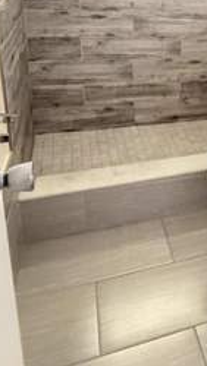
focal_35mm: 39
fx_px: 380
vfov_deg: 48.7
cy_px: 75
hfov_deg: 27.2
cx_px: 244
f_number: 2.2
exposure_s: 1/42
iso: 1250
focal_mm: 2.22
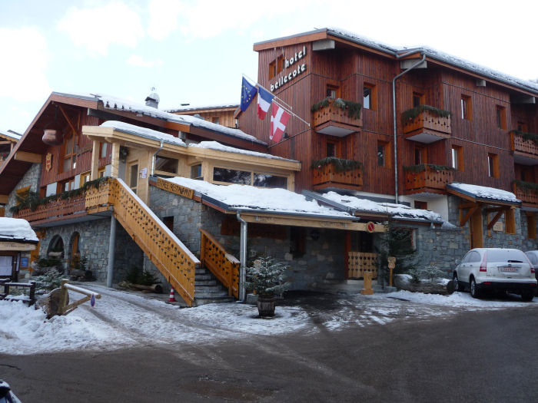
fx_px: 466
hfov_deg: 60.0
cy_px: 202
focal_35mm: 30
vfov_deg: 46.8
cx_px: 269
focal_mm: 5
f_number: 3.4
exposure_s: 1/250
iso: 100
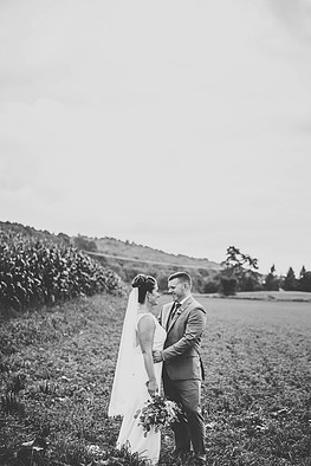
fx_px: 1036
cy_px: 231
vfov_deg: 25.4
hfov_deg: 17.1
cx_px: 168
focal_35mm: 80
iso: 200
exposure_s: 1/2000
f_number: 2.8
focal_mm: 70
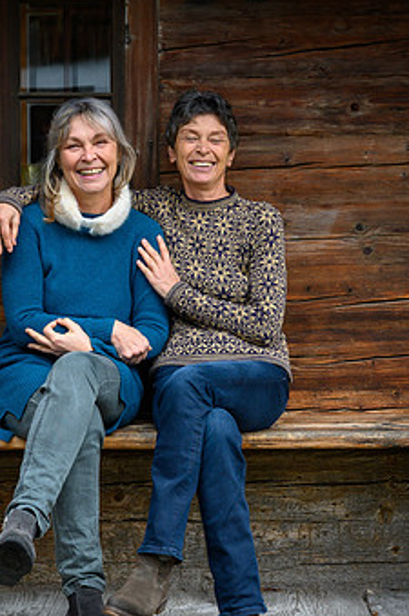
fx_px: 1590
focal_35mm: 93
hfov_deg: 14.6
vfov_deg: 21.9
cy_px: 369
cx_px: 155
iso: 640
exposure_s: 1/320
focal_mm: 70
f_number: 4.5
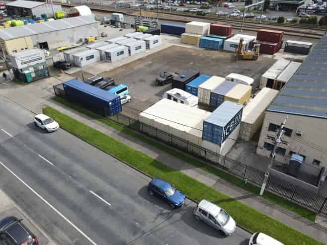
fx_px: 227
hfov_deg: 71.6
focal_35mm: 24
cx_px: 164
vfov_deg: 56.8
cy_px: 122
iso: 110
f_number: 2.8
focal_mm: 4.5
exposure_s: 1/500
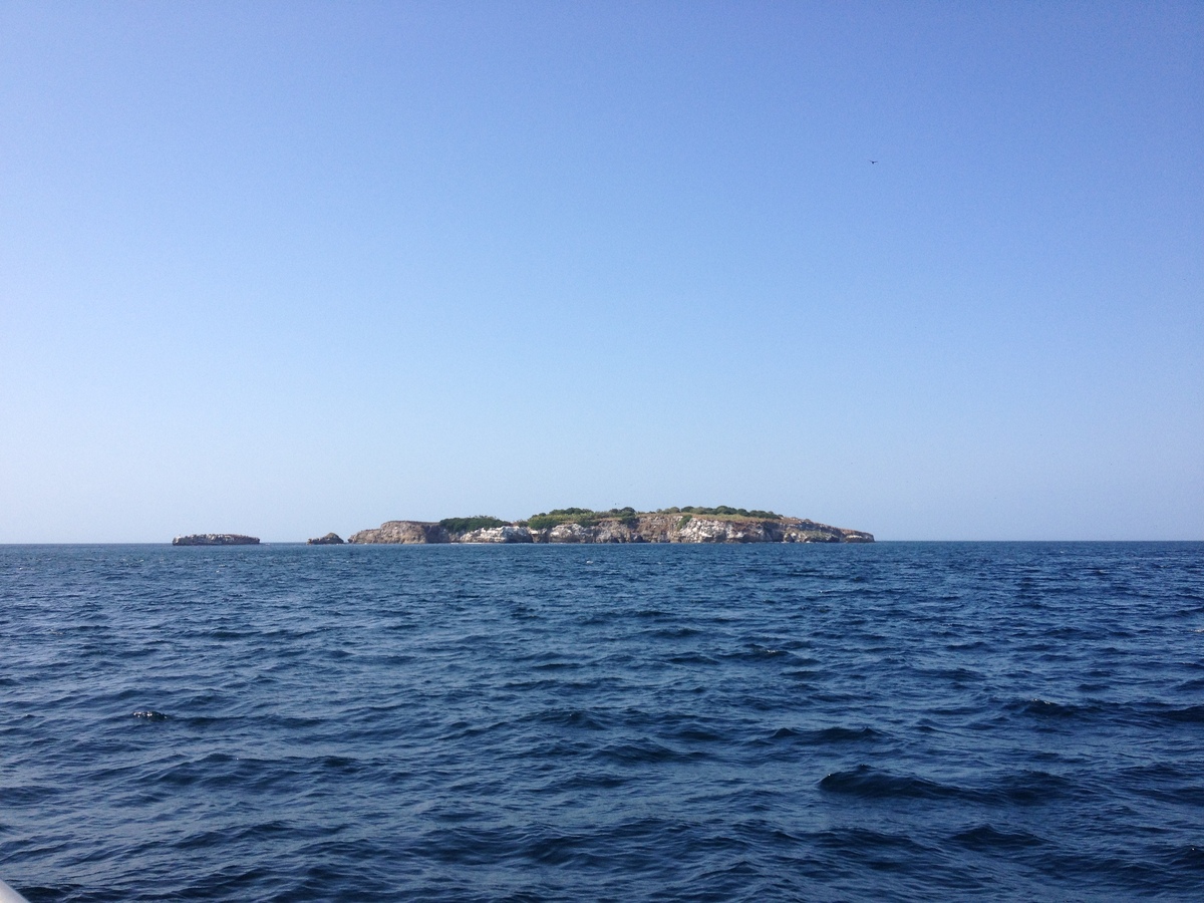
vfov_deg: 40.7
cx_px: 602
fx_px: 1217
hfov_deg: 52.6
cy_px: 452
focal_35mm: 35
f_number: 2.4
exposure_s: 1/1905
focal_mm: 4.28
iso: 50
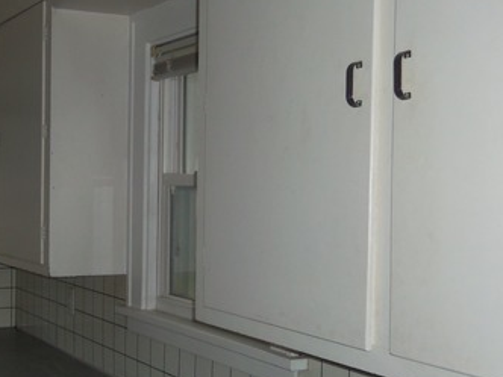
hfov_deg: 34.5
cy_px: 227
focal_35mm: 54
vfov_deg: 27.0
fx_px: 785
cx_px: 103
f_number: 3.9
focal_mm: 5.1
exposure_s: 1/40
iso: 100
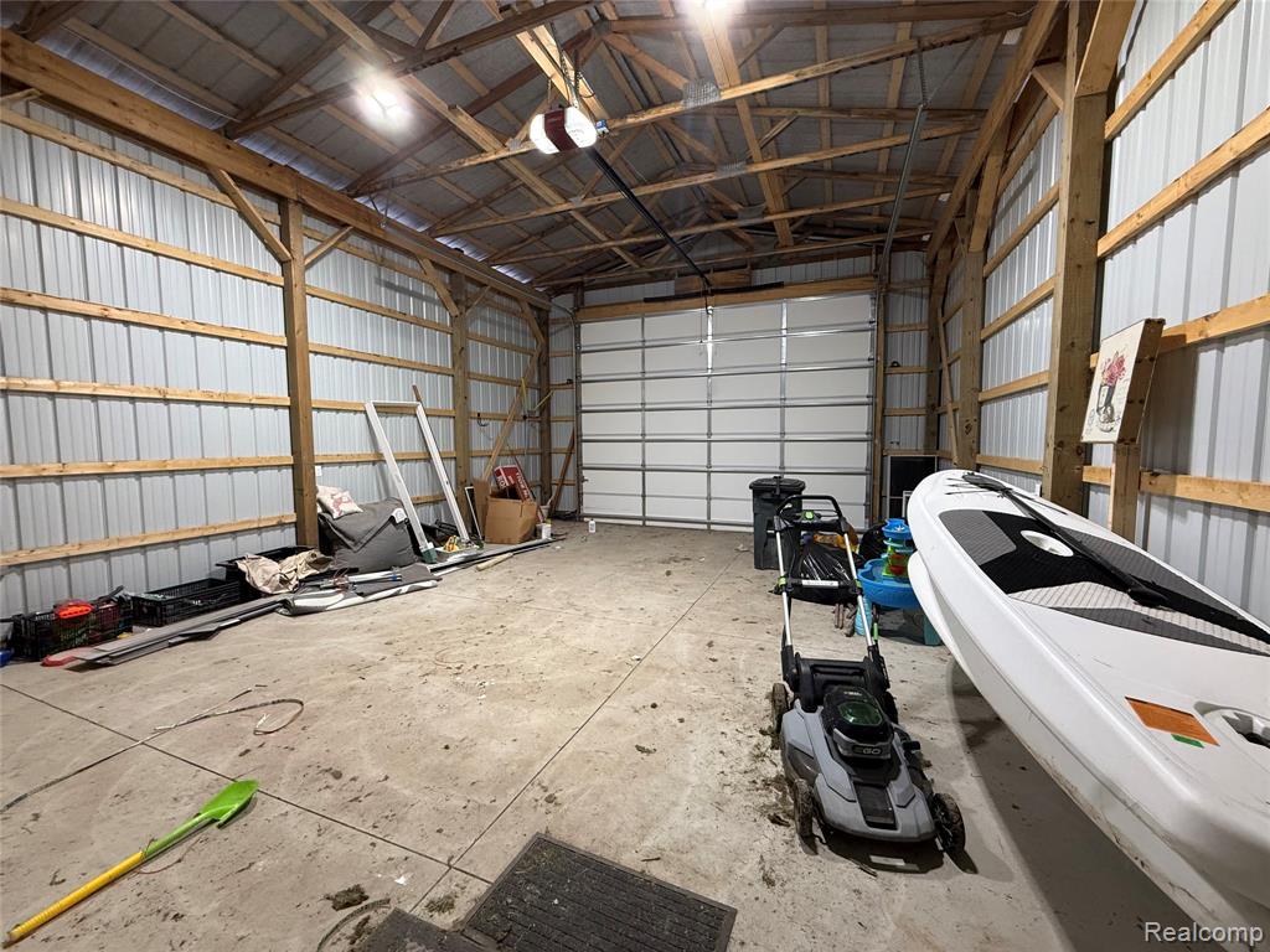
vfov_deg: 85.7
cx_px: 635
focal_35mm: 14
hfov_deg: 102.1
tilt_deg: -4.9
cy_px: 476
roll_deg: +1.1
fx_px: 514
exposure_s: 1/60
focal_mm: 2.22
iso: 200
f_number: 2.2
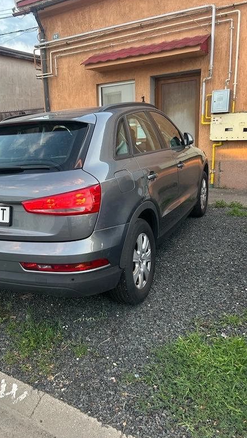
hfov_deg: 39.7
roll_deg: +3.6
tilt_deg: -13.6
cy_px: 220
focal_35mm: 29
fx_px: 337
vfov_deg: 66.0
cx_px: 79
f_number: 1.5
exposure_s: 1/50
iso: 80
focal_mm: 5.7
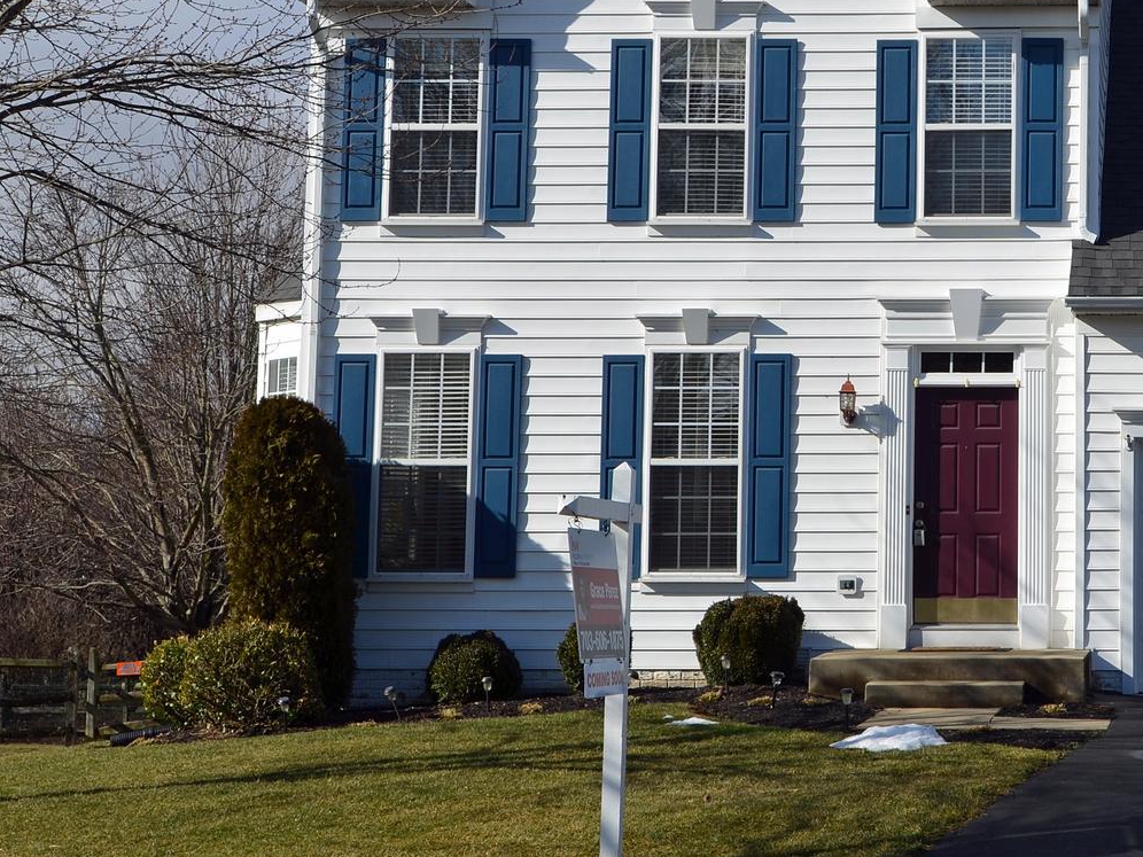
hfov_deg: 25.9
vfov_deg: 20.7
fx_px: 2344
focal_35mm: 71
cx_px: 1169
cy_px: 306
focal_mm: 24
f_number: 8
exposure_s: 1/320
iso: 100
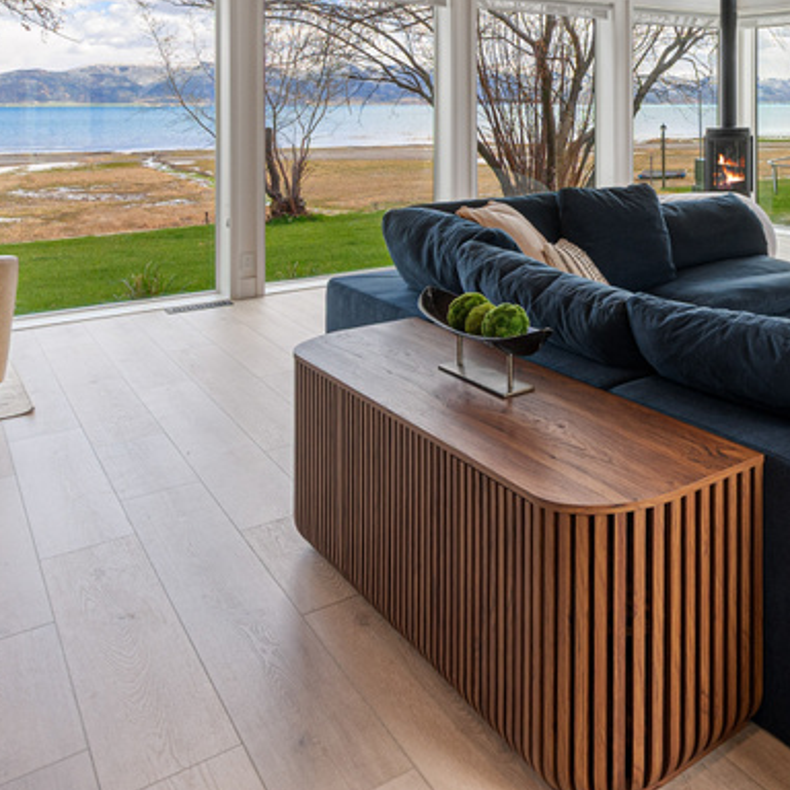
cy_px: 106
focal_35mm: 34
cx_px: 874
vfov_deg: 44.8
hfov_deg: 39.4
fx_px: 878
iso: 500
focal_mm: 15
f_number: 7.1
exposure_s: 1/30
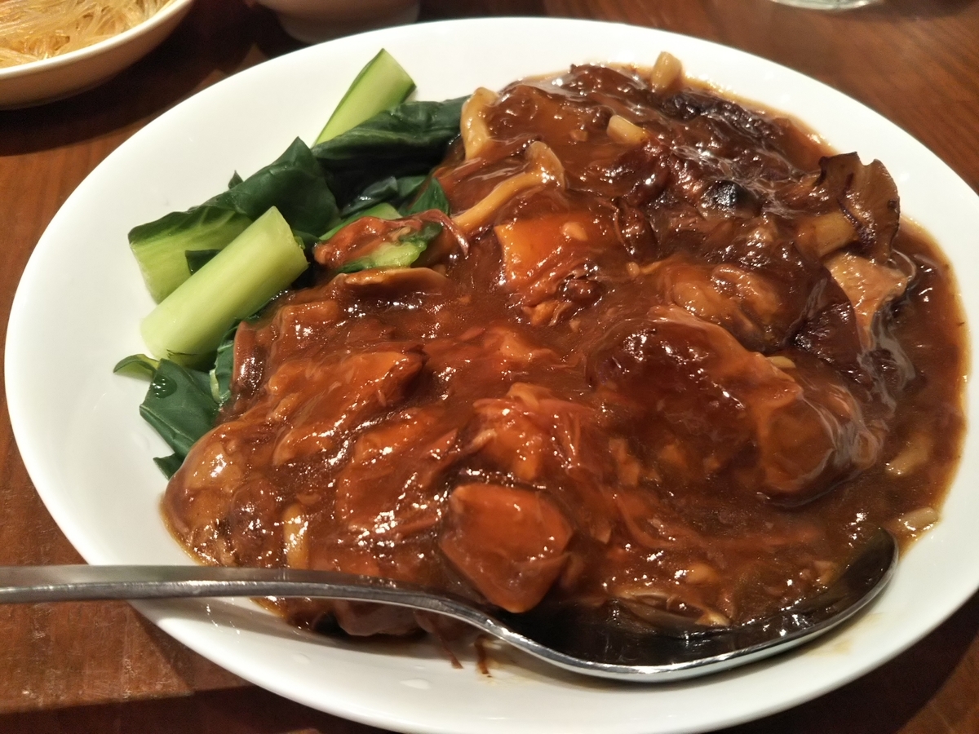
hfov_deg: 60.0
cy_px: 367
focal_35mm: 30
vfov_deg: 46.8
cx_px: 490
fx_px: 848
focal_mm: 4
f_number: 2.2
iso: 100
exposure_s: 1/30
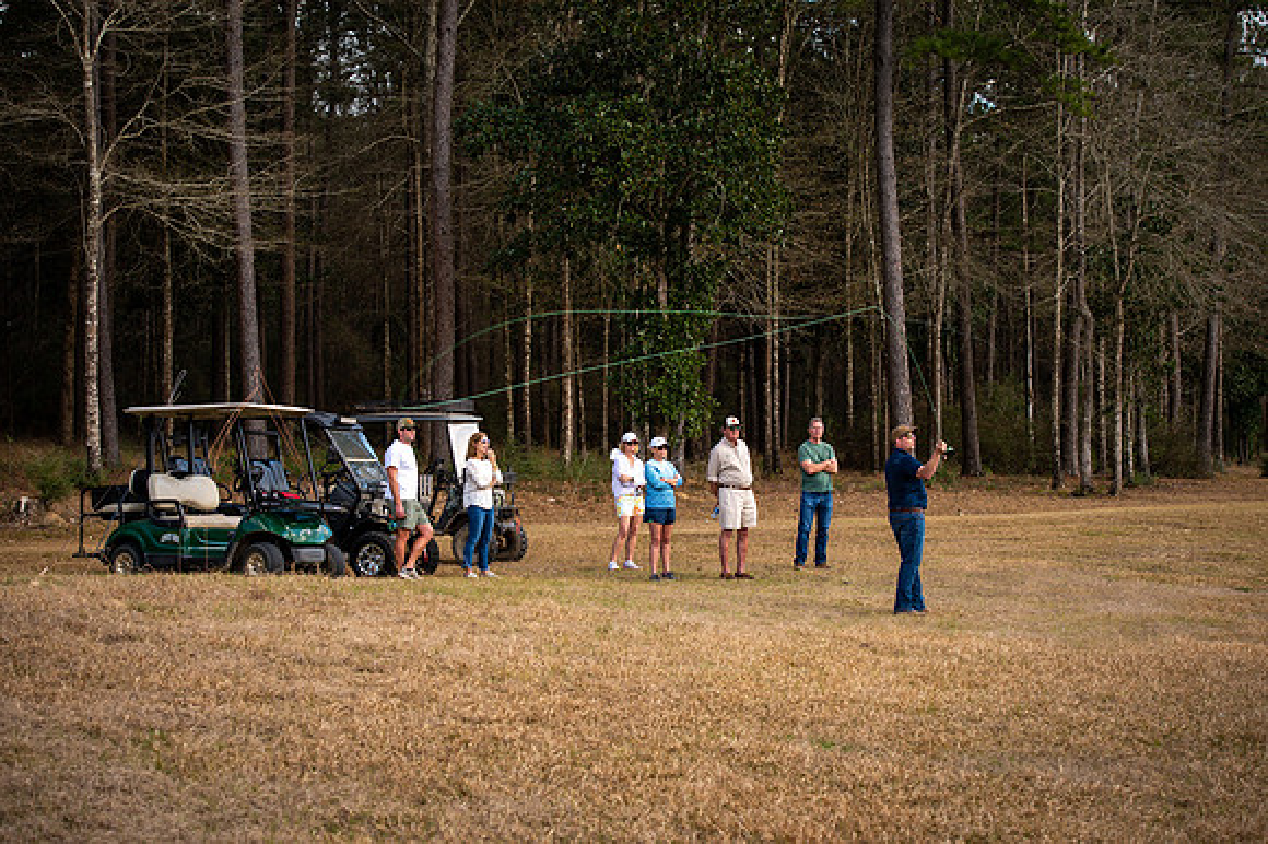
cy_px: 422
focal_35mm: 70
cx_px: 634
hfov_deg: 28.9
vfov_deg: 19.4
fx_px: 2464
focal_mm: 70
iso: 160
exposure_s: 1/250
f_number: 5.6
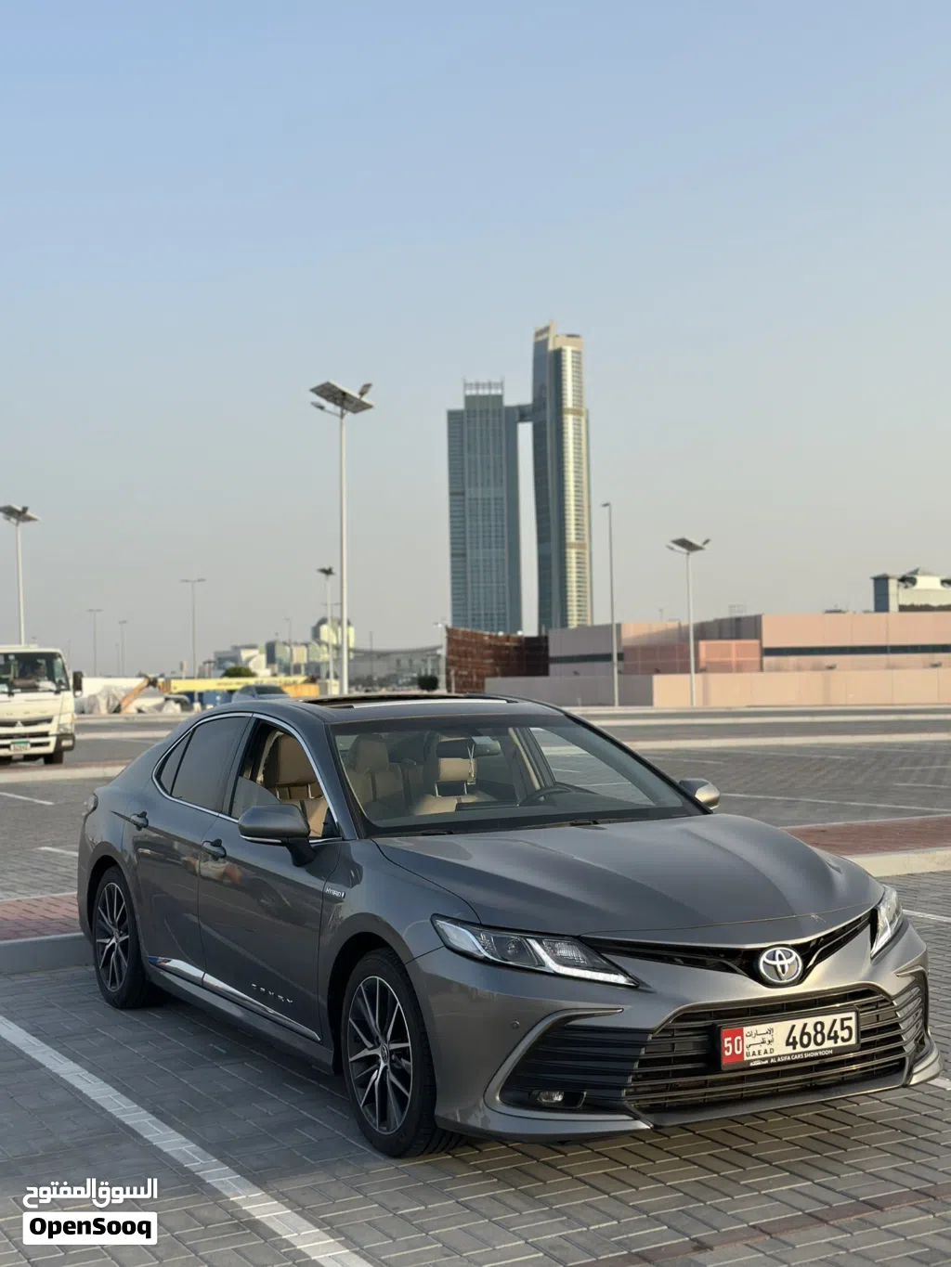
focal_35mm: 48
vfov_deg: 39.7
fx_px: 1758
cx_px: 476
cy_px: 634
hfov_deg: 30.3
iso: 80
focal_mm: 6.86
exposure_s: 1/2203
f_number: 1.78
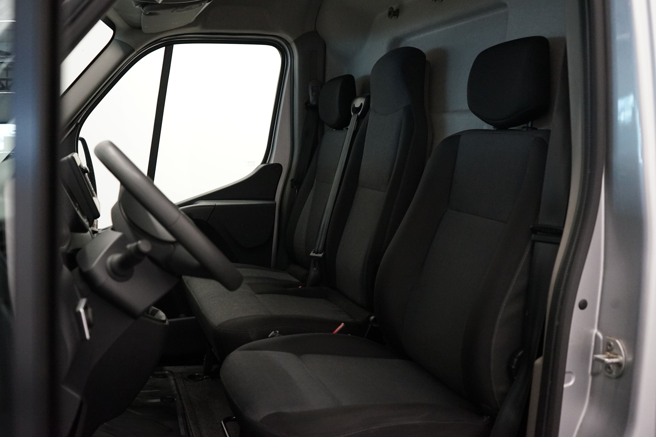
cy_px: 218
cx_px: 328
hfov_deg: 57.2
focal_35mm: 33
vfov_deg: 40.0
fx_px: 601
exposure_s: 1/160
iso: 4000
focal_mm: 33
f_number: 4
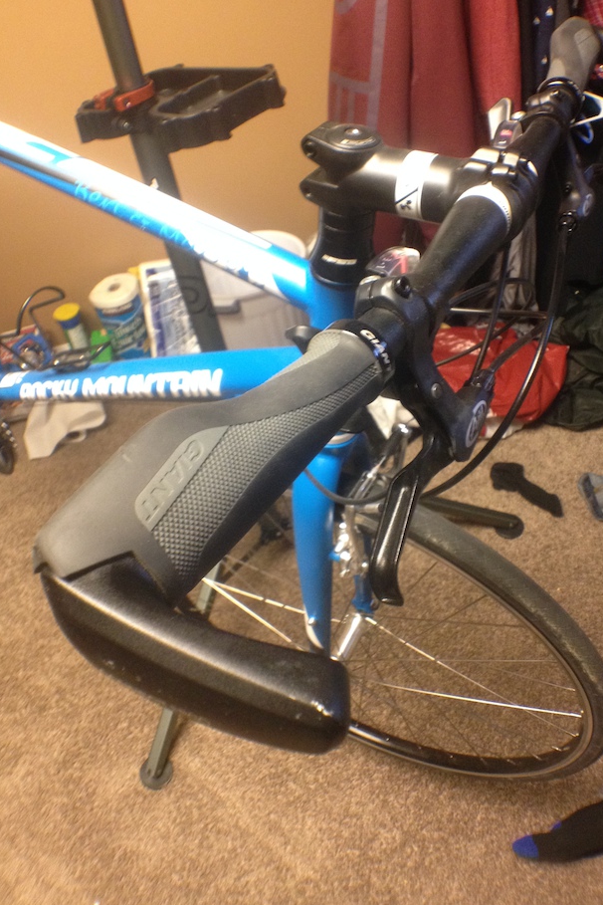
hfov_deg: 32.5
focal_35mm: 41
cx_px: 359
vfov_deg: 47.4
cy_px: 430
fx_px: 1030
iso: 200
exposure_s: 1/20
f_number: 2.4
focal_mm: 4.28
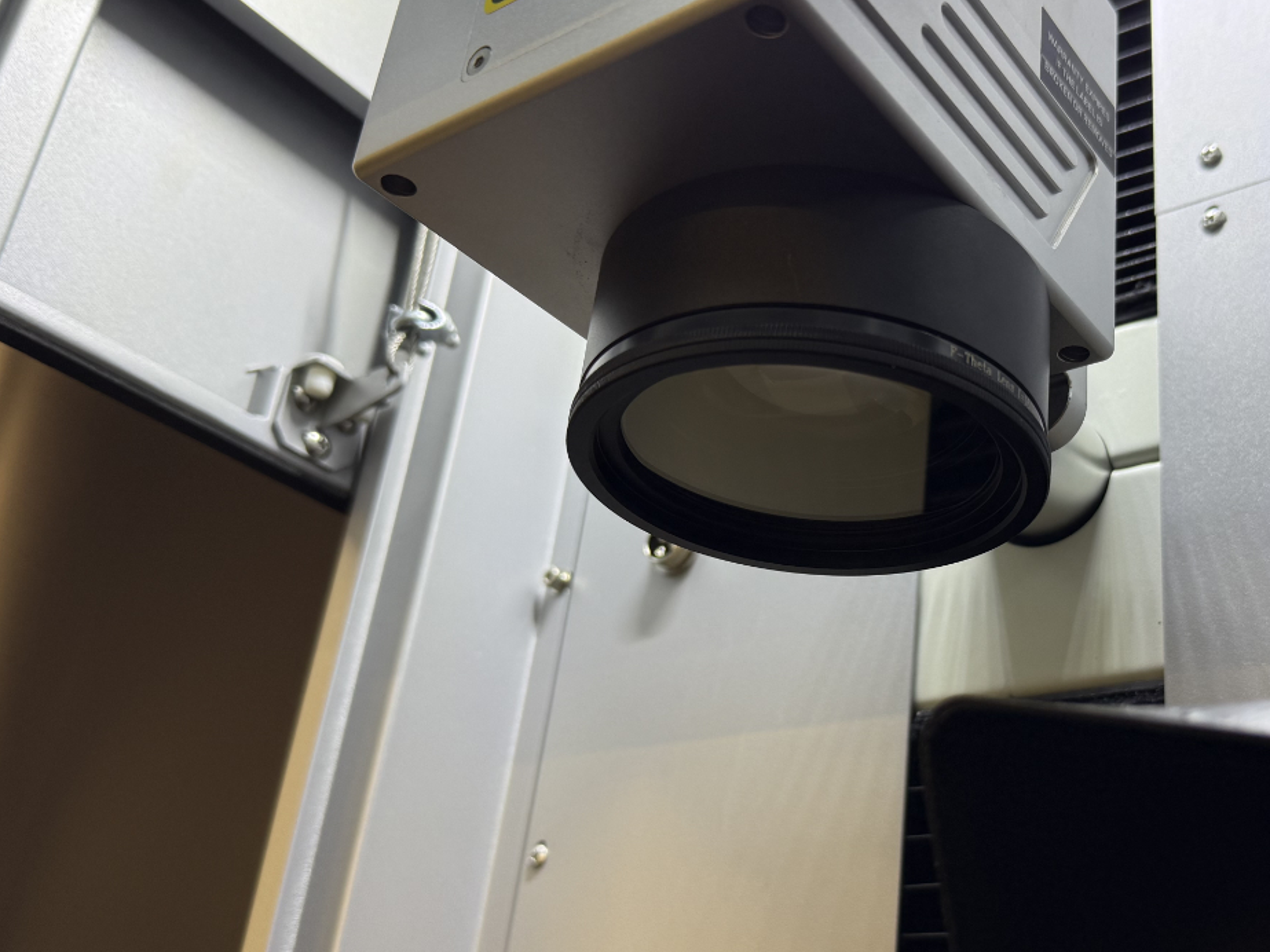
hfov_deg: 47.0
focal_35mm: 39
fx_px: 1431
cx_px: 863
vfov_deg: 36.8
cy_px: 500
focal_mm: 6.8
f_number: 1.8
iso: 100
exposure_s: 1/100
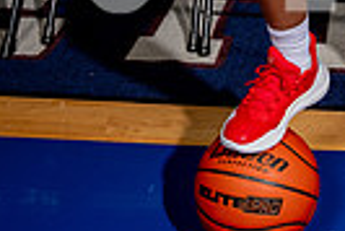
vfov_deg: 13.9
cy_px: -249
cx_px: 379
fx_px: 777
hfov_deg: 23.5
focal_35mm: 81
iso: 250
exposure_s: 1/125
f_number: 7.1
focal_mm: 24
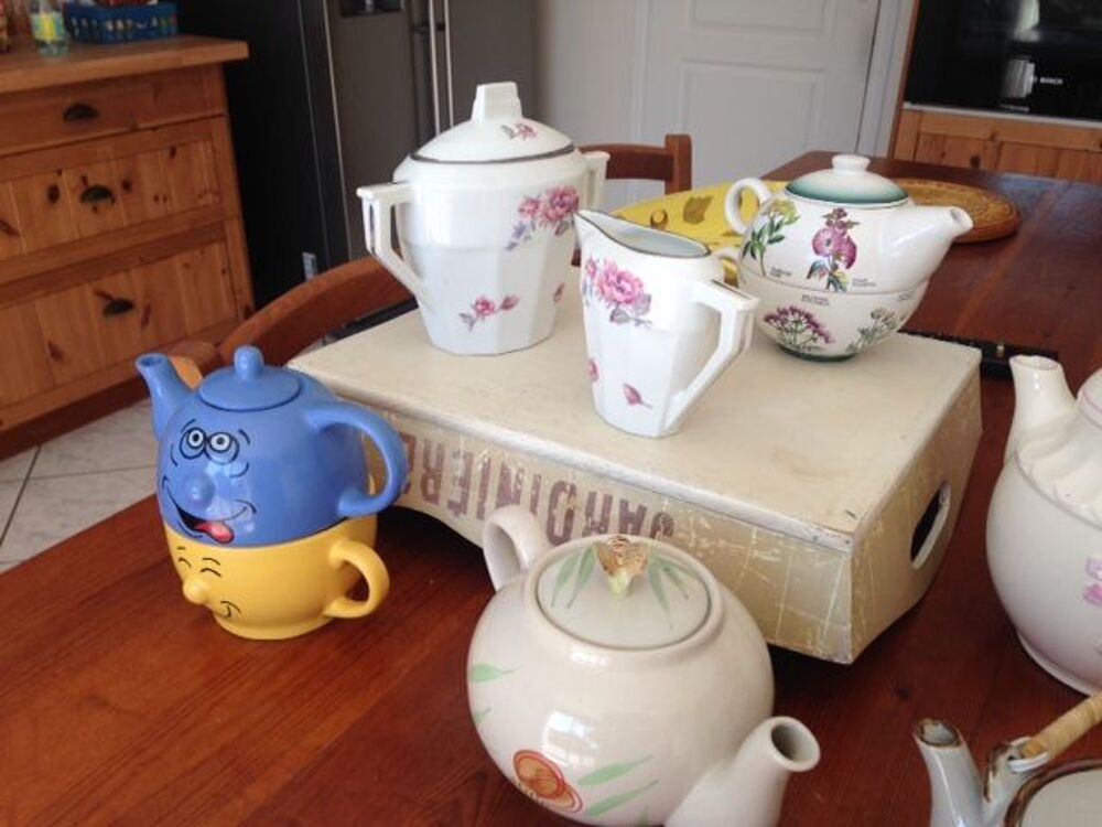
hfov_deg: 55.4
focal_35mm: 33
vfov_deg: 42.9
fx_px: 1051
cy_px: 414
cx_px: 551
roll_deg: -0.6
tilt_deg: -28.4
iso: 50
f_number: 2.4
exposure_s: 1/198
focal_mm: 4.12
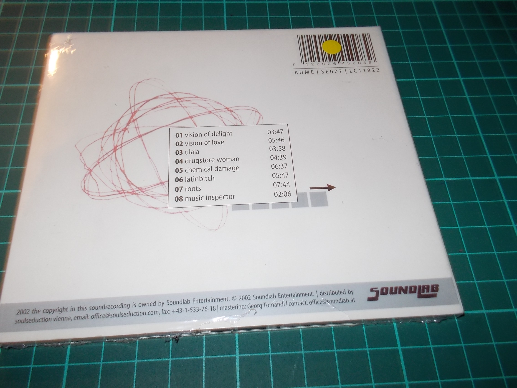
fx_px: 433
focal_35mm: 29
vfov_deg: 48.2
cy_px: 194
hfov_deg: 61.7
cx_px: 258
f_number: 3.3
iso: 200
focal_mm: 4.1
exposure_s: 1/30
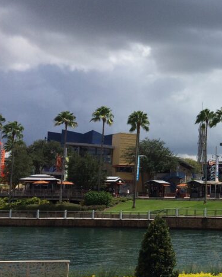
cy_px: 148
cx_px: 287
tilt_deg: +5.3
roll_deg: +0.4
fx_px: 510
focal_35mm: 62
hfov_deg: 22.1
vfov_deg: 30.5
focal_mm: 4.15
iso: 40
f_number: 2.2
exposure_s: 1/4566
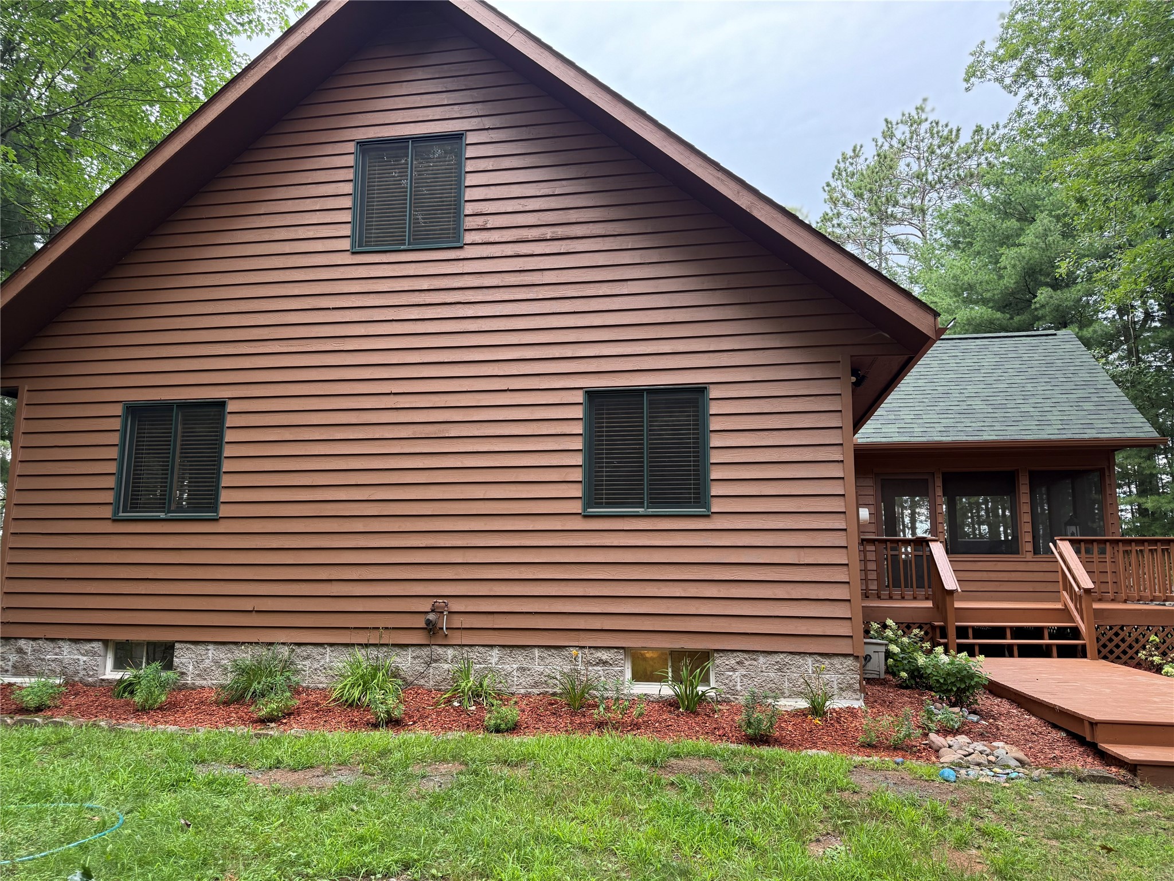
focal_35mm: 24
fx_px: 814
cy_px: 440
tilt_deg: +9.7
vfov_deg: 56.8
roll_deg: -0.4
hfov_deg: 71.6
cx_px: 587
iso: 125
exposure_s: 1/233
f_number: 1.78
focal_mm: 6.76
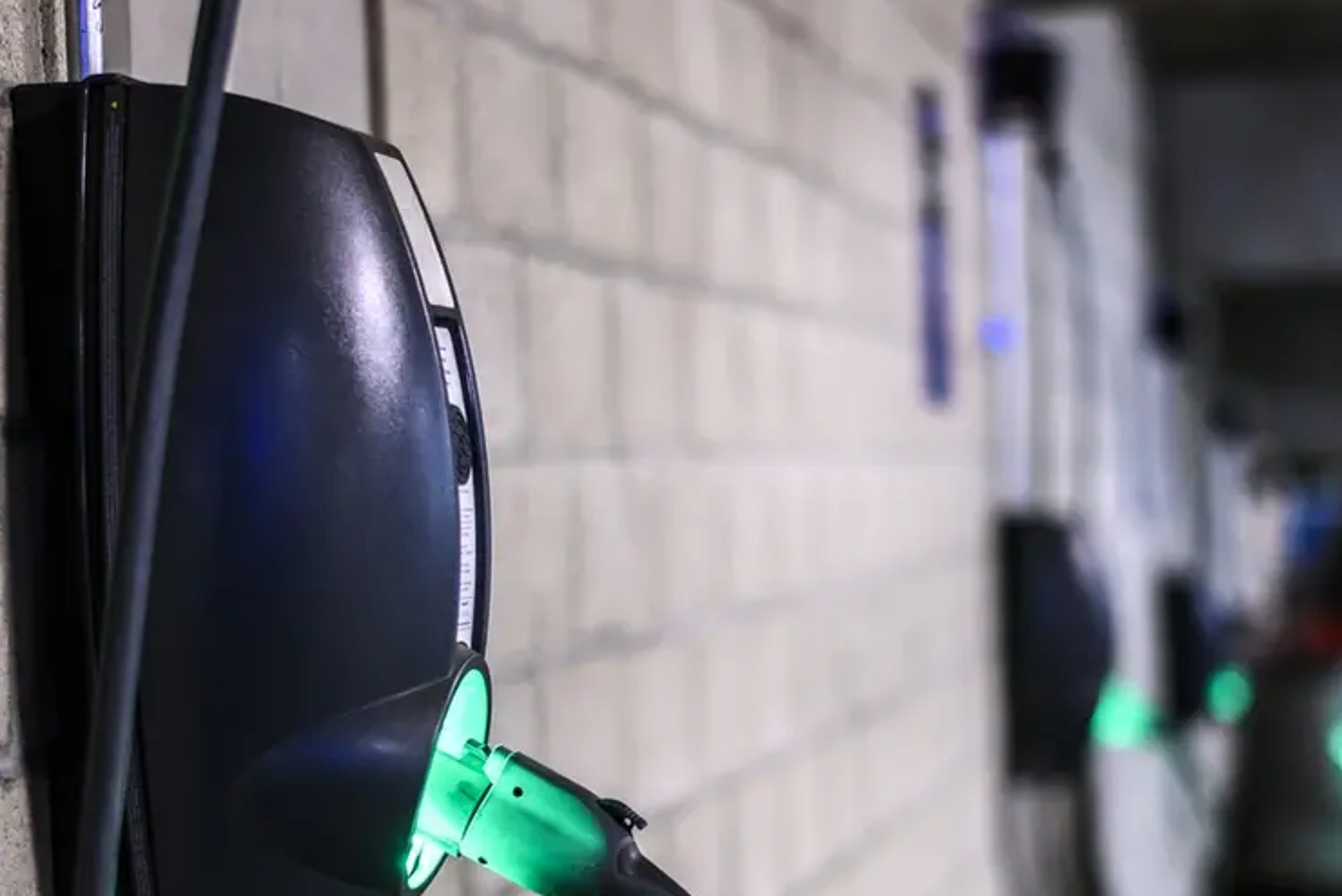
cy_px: 675
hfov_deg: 21.7
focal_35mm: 94
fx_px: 3505
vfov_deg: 14.5
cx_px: 765
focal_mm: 58
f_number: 1.4
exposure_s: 1/80
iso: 800
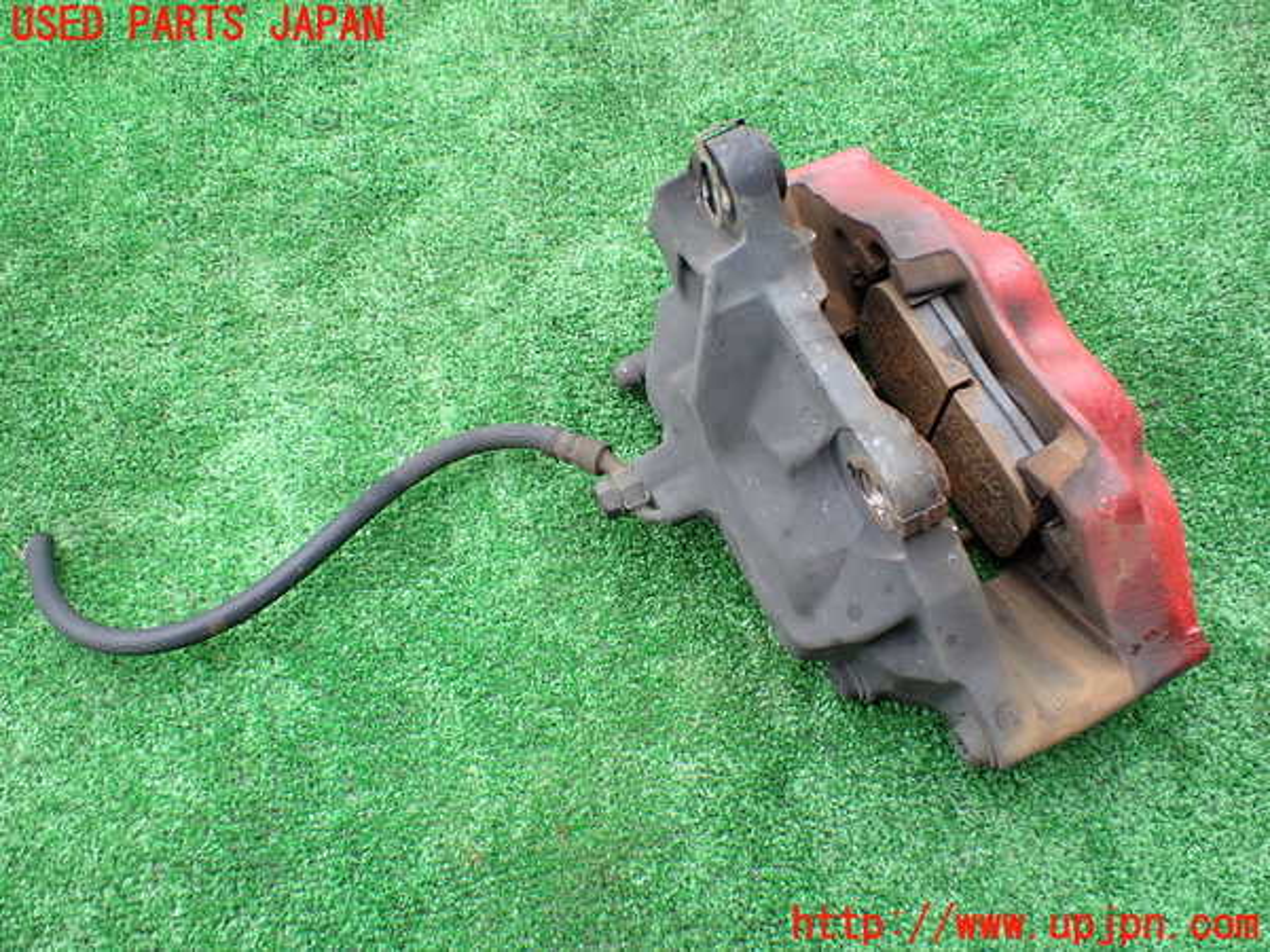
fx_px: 1101
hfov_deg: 60.0
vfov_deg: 46.8
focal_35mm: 30
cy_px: 476
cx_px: 635
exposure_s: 1/125
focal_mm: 5.4
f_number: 2.3
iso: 100
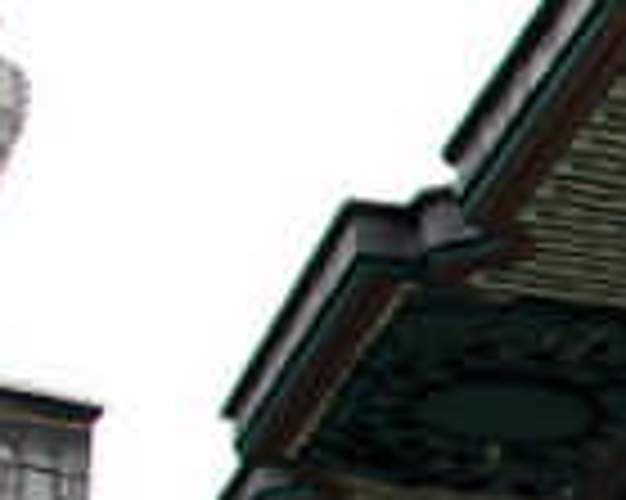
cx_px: 1905
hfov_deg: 8.2
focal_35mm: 197
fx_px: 3656
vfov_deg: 7.7
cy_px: 716
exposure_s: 1/160
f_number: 5.6
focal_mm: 19
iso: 250
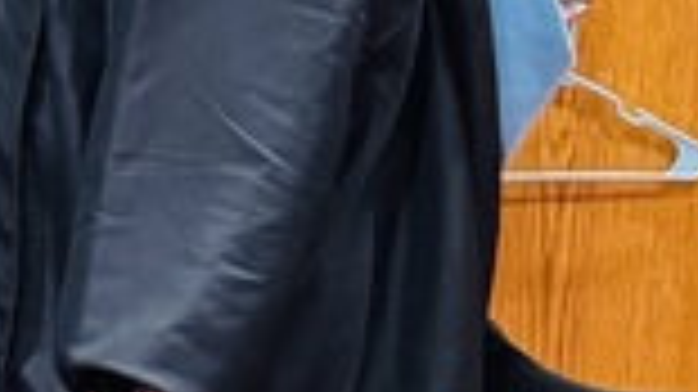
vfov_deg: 7.0
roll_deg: +0.5
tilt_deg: -6.6
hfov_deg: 9.7
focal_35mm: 173
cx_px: -1364
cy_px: 32
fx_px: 3200
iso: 320
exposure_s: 1/60
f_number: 1.78
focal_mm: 6.76
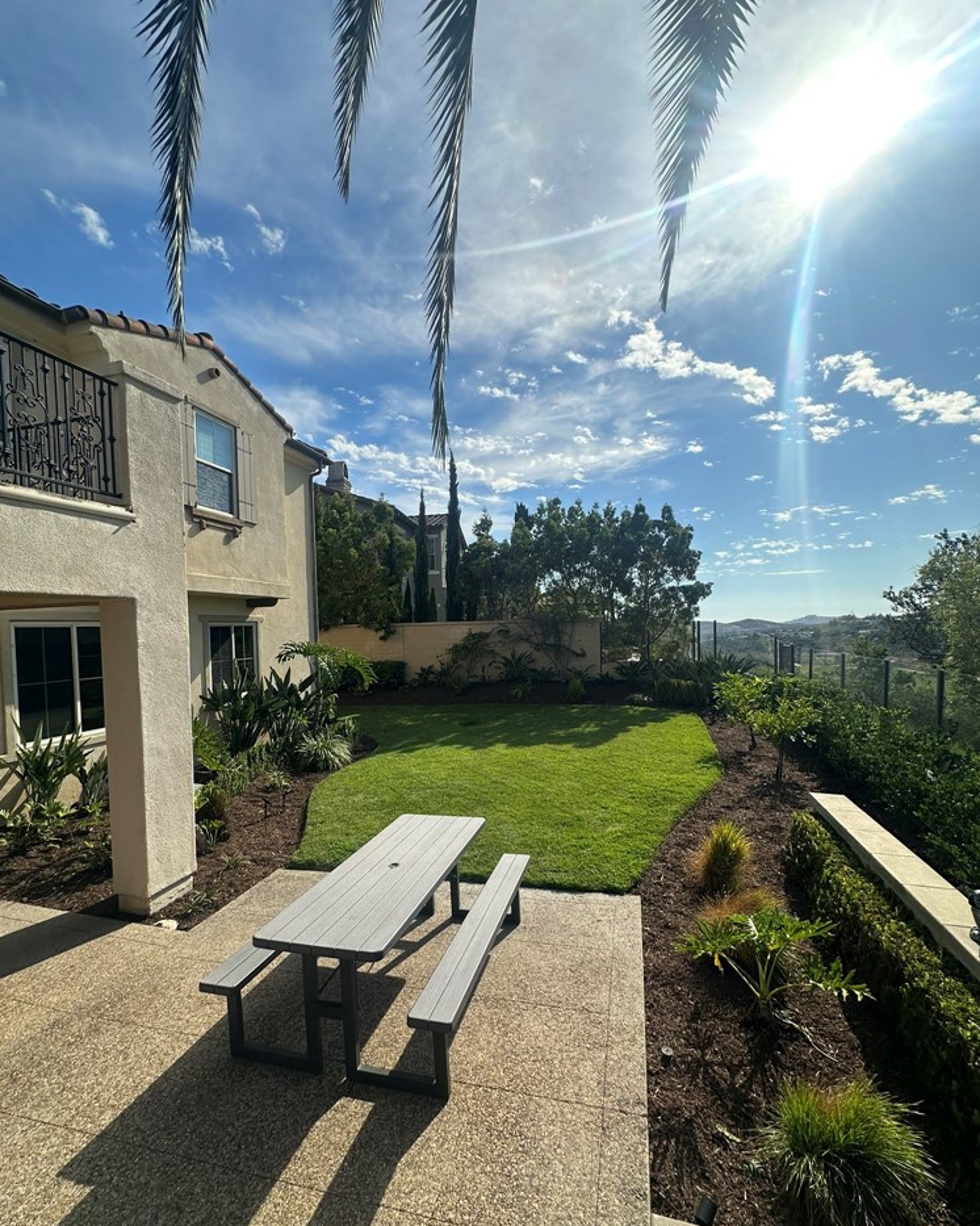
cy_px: 641
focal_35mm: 15
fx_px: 544
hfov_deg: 84.0
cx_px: 497
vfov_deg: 96.7
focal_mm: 2.22
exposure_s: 1/2747
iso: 40
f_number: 2.2
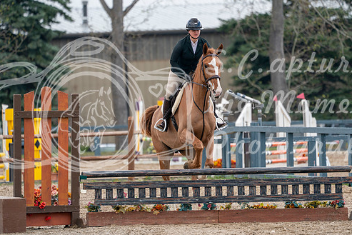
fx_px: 4606
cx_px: 192
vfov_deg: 2.9
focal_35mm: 471
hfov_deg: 4.4
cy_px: 105
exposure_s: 1/500
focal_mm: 400
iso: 250
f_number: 5.6
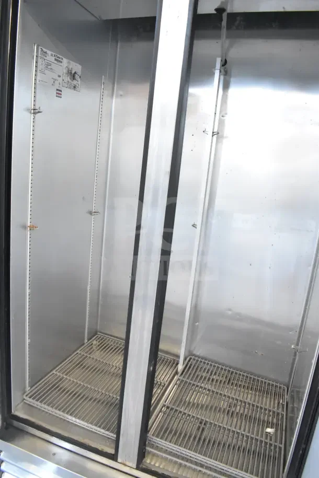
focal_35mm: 27
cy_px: 239
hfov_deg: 47.9
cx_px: 160
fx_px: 359
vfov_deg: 67.4
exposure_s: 1/160
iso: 6400
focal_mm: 18
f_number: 6.3
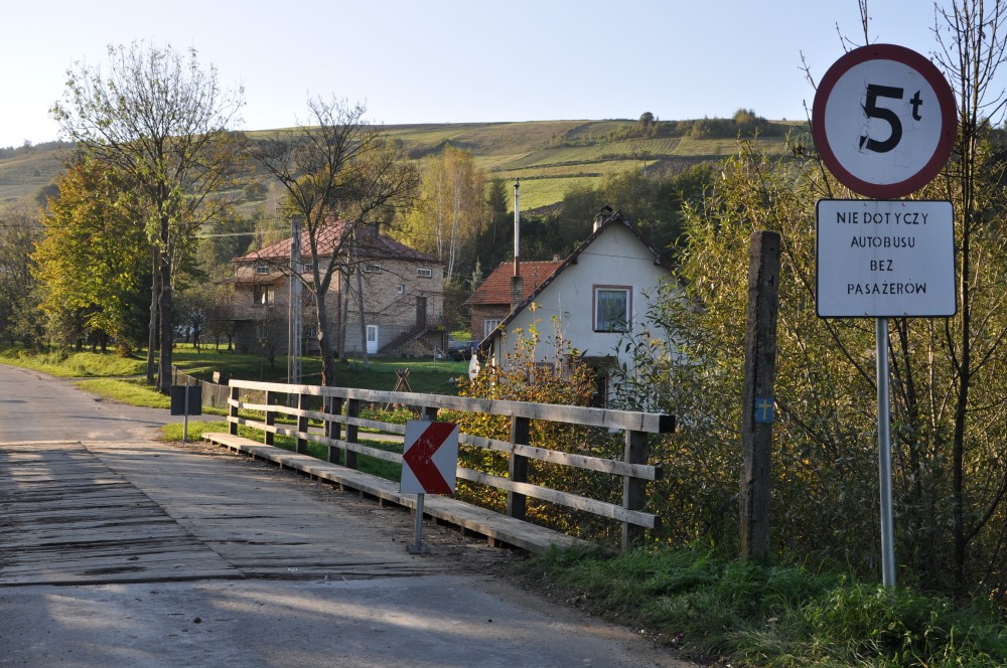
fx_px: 1341
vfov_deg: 28.0
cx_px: 504
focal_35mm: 48
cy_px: 334
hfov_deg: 41.2
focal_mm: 32
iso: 200
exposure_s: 1/200
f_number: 7.1
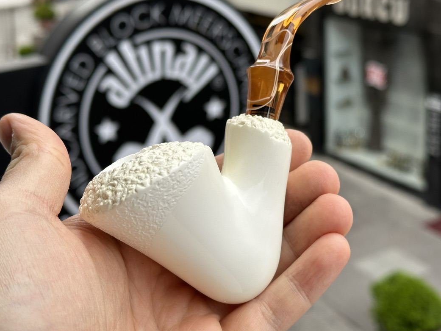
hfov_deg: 32.7
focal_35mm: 59
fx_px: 752
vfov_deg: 24.8
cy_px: 150
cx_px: 231
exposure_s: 1/1272
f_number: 1.78
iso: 64
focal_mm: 6.86
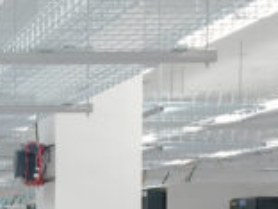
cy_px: 241
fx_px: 1148
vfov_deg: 10.2
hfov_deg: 12.7
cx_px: -196
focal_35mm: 143
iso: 25
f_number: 2.2
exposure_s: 1/60
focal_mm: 4.15
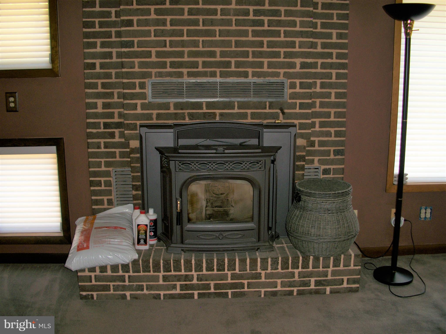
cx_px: 223
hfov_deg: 52.6
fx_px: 451
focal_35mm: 35
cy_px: 167
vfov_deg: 40.7
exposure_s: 1/30
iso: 80
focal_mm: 6.3
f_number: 3.1
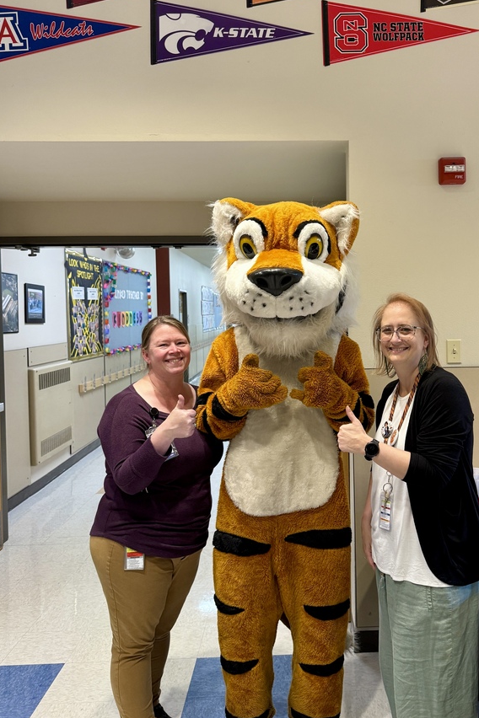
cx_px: 316
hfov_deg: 43.1
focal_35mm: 30
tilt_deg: -0.8
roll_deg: +1.7
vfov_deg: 61.7
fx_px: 599
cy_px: 317
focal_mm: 6.76
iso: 250
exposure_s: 1/60
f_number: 1.78
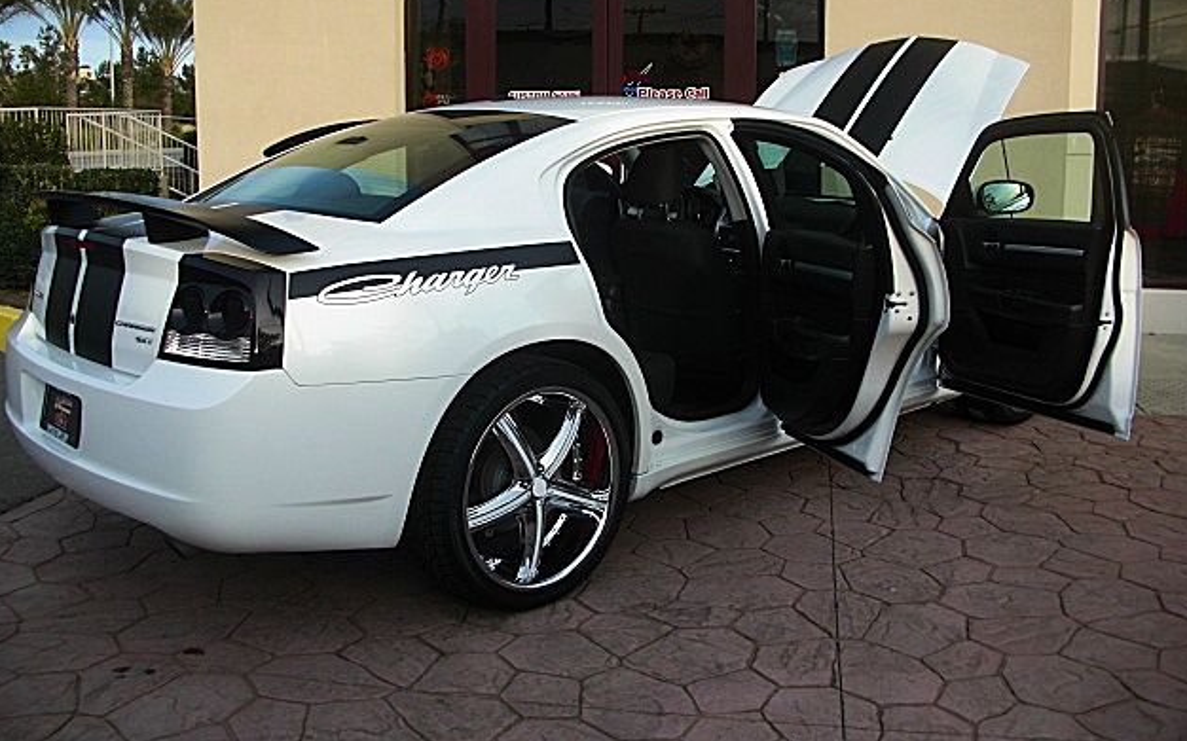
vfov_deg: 32.7
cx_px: 590
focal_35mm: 39
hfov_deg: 50.4
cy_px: 320
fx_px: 1261
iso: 50
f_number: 2.8
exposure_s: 1/320
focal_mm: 6.3
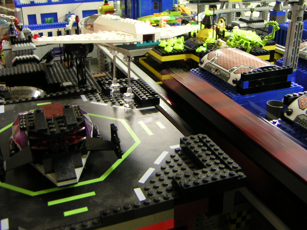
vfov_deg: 36.0
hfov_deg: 46.8
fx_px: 355
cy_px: 115
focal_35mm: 40
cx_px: 154
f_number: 2.9
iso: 100
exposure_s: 1/3
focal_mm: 5.3
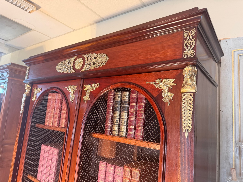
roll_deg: -4.6
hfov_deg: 71.6
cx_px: 122
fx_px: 168
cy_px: 91
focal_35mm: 24
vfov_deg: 56.8
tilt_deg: +8.7
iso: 250
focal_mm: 6.76
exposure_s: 1/50
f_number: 1.78
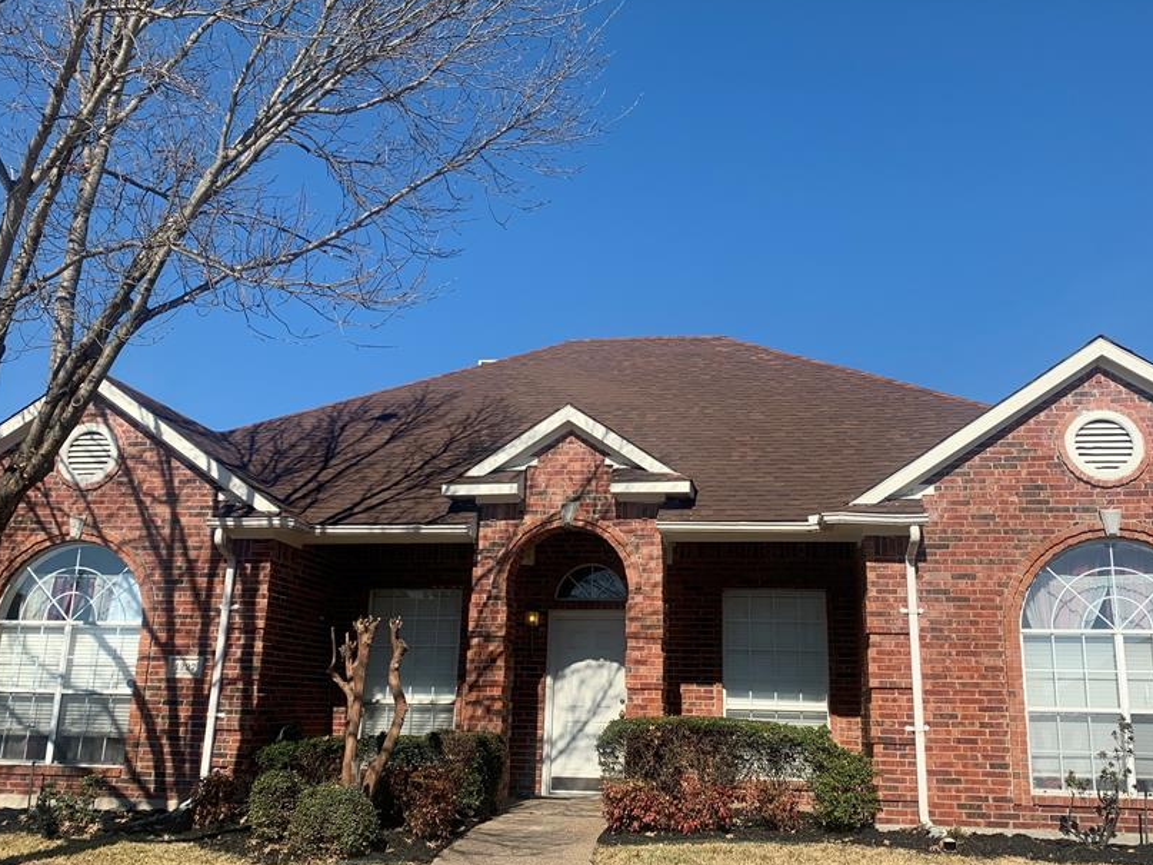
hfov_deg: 55.3
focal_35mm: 33
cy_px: 460
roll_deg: -1.7
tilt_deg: +14.0
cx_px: 610
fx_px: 1099
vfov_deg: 42.9
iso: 25
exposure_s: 1/2364
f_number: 1.8
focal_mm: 4.25
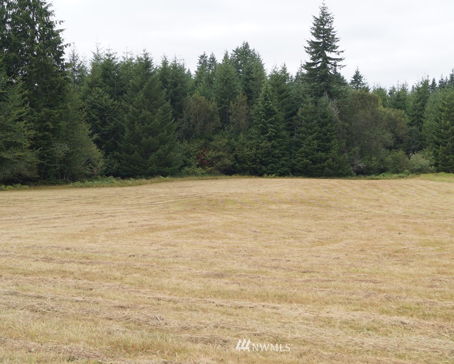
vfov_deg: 31.5
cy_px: 180
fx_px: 645
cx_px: 264
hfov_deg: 38.7
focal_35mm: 48
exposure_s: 1/125
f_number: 6.3
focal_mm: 28
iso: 100
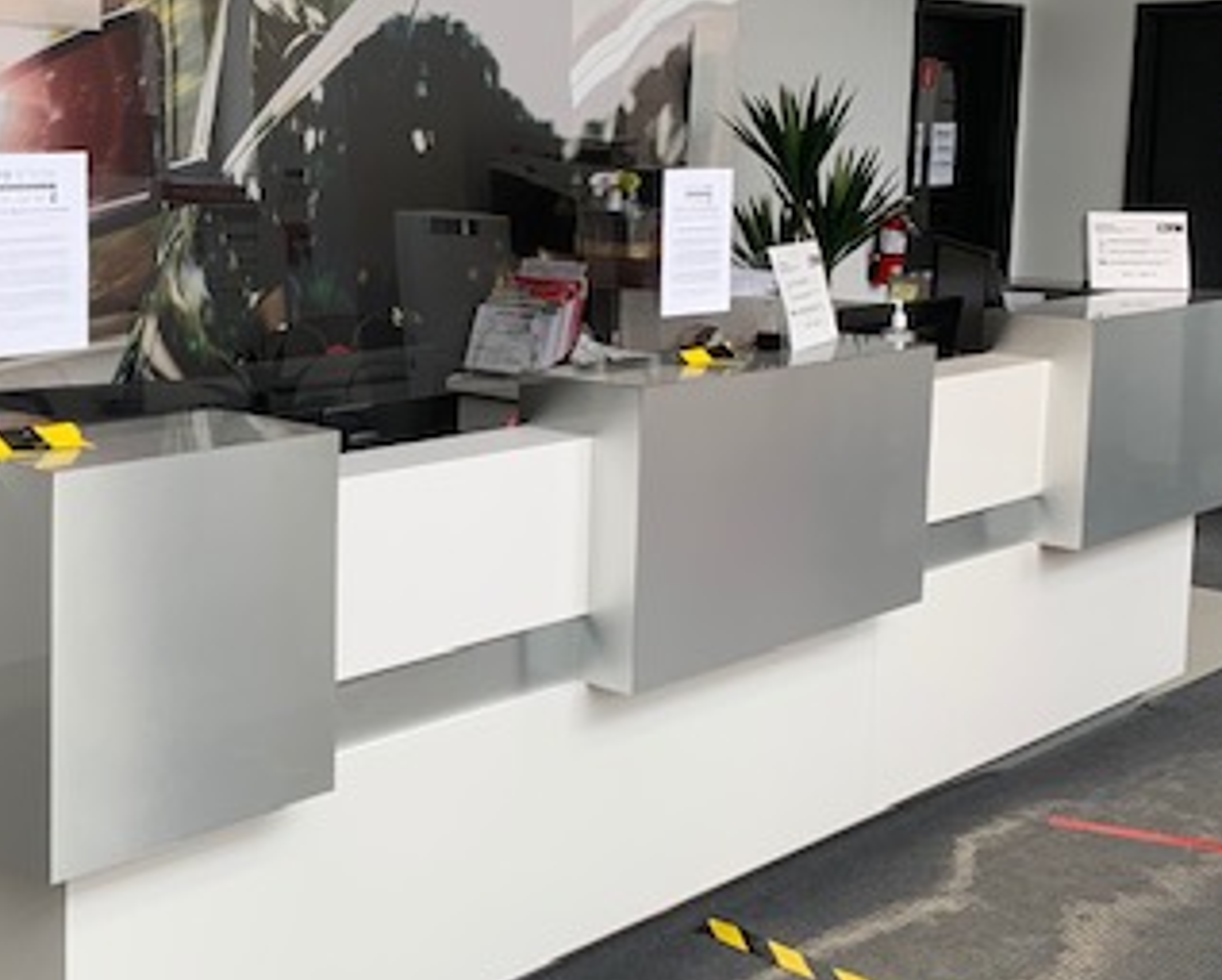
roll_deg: -0.2
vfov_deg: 29.5
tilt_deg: -6.8
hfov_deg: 35.0
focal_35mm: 51
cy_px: 338
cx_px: 173
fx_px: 1846
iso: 40
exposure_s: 1/121
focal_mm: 4.25
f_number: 1.8
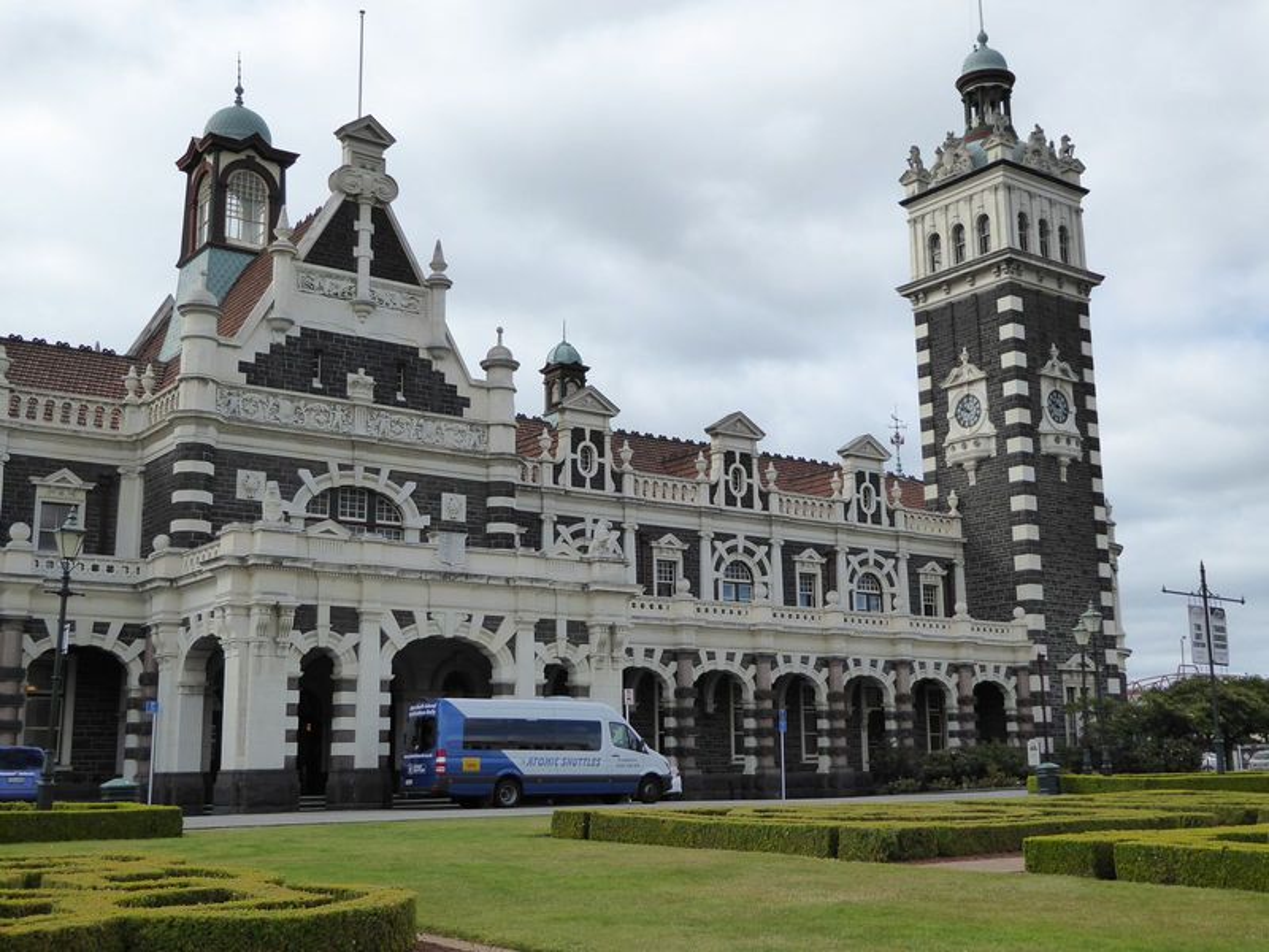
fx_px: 1540
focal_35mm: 42
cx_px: 634
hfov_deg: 44.8
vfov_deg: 34.3
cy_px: 476
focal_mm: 7.2
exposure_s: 1/800
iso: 160
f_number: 3.8
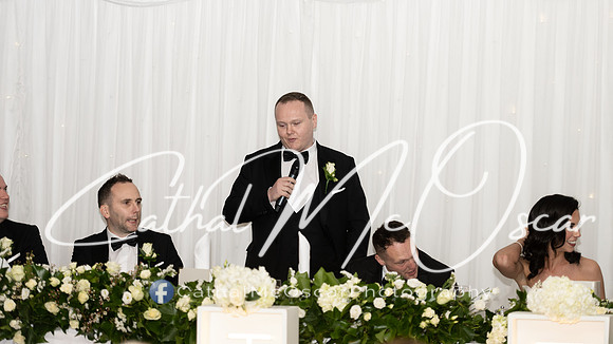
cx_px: 296
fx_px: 2094
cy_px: 141
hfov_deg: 16.7
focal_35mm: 129
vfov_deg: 9.4
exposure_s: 1/160
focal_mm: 116
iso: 400
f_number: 2.8
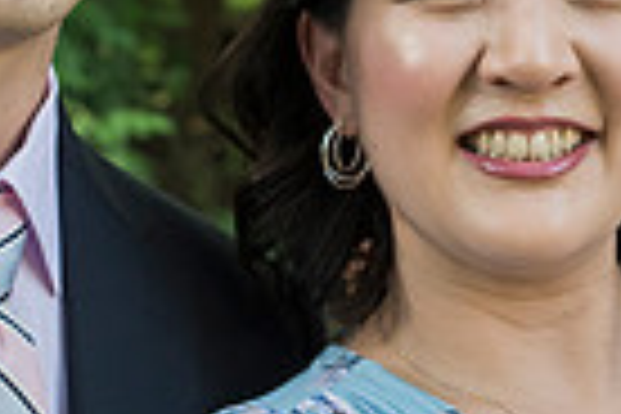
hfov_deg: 9.4
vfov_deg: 6.3
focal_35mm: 217
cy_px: 219
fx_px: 3743
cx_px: 545
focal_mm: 50
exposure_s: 1/200
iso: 1250
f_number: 5.6
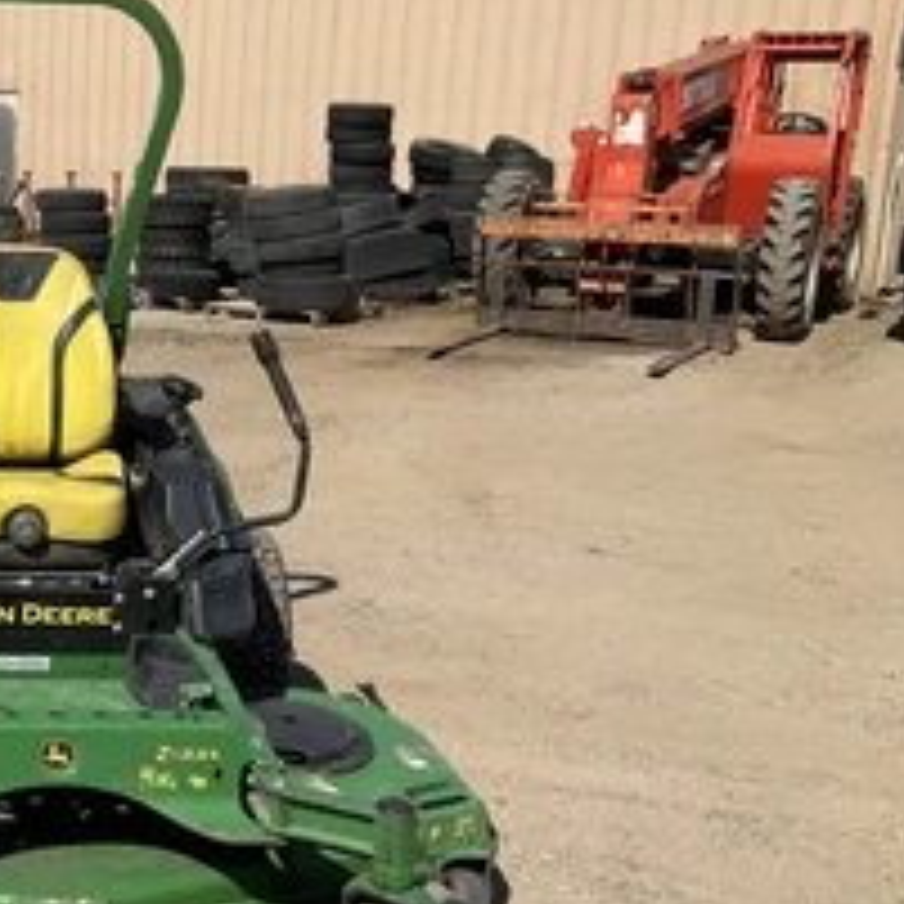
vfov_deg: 33.3
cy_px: 517
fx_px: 1507
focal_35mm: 51
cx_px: 13
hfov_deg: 31.1
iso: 25
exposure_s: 1/2667
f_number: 1.8
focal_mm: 3
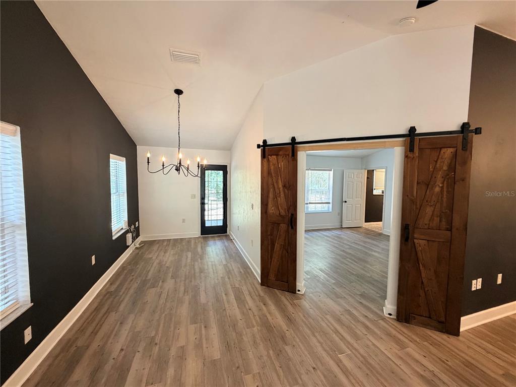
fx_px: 209
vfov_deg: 85.7
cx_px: 258
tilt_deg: -3.9
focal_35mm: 14
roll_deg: -1.1
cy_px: 194
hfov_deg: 102.1
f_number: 2.2
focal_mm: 2.22
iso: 320
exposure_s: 1/60
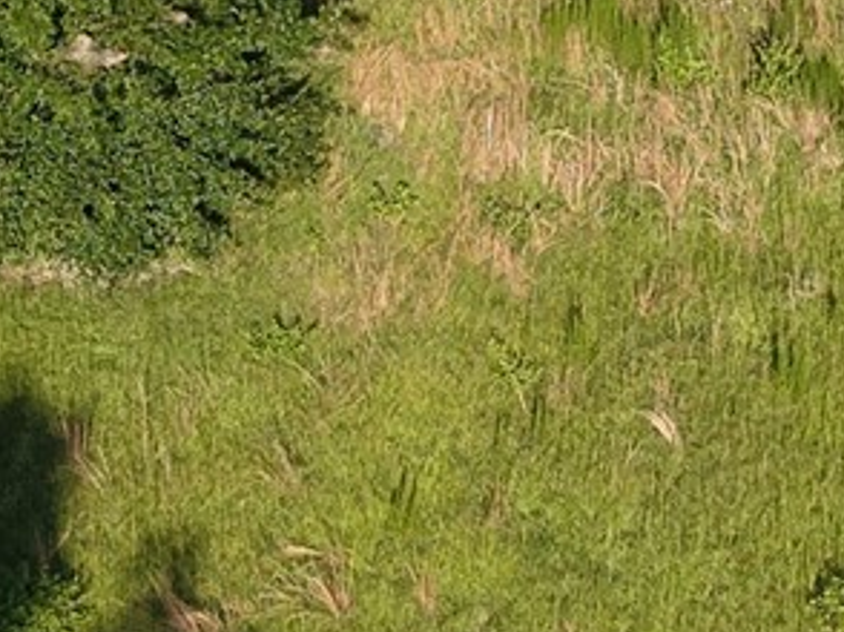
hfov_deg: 12.6
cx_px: 632
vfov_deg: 8.2
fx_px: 3825
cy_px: -1172
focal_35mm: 157
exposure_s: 1/2500
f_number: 1.8
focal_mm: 8.67
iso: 160
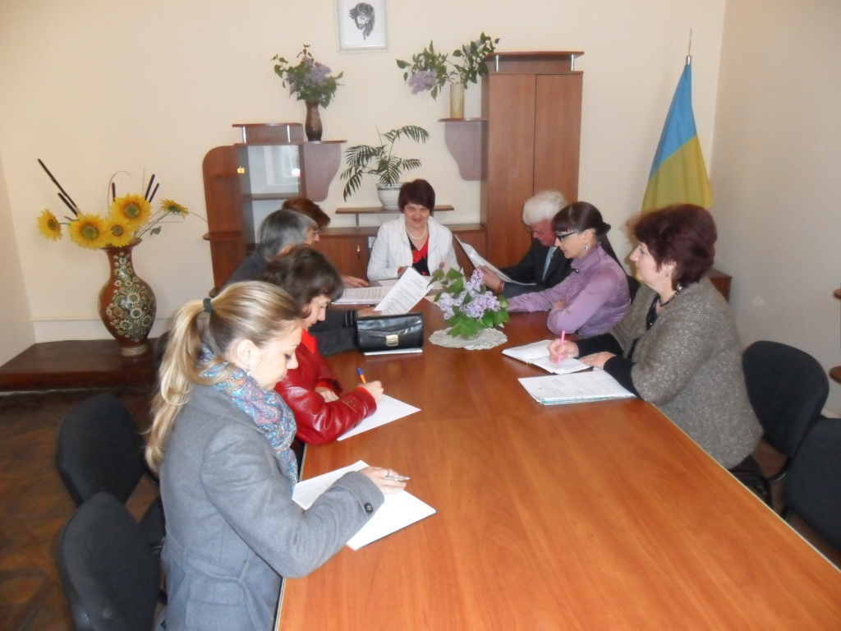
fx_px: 656
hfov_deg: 65.3
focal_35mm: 27
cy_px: 316
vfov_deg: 51.4
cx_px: 420
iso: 400
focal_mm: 4.9
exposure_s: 1/45
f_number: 3.5
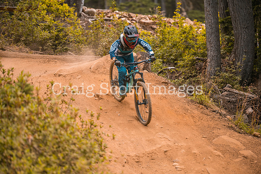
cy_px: 87
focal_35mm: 200
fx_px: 1449
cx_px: 130
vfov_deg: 6.9
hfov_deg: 10.3
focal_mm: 200
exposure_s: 1/1600
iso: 400
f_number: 2.8
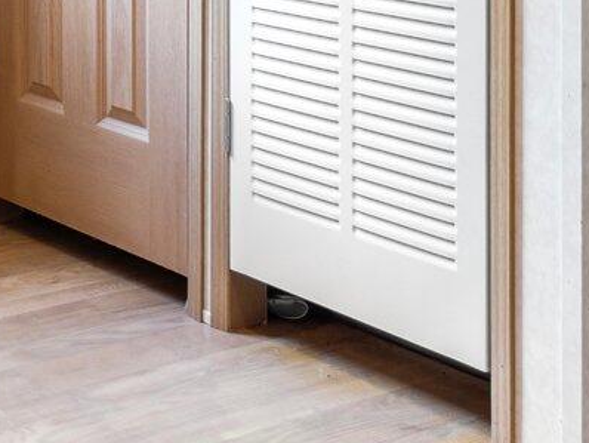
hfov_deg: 20.6
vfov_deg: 15.4
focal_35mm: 89
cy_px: -204
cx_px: -111
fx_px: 1515
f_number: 9
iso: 64
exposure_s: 2.5
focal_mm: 18
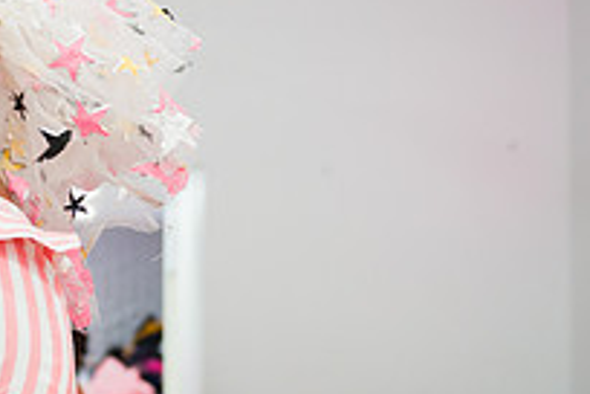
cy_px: 240
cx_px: -43
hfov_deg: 21.3
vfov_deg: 15.0
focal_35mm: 91
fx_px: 1491
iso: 800
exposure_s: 1/200
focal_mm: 32
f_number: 3.2
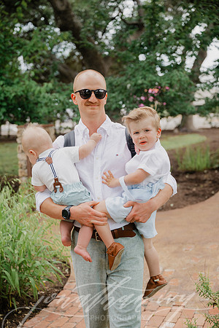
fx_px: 538
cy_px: 164
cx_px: 110
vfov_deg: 33.9
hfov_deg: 23.0
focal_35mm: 59
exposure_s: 1/800
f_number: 3.5
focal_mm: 59
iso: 250
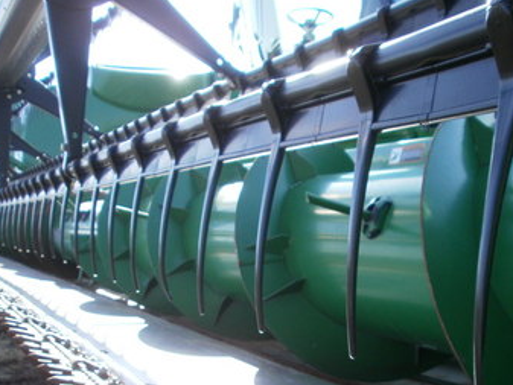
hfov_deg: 44.6
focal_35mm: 42
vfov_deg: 33.4
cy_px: 307
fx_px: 623
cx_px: 295
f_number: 2.6
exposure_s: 1/320
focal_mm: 4.65
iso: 100
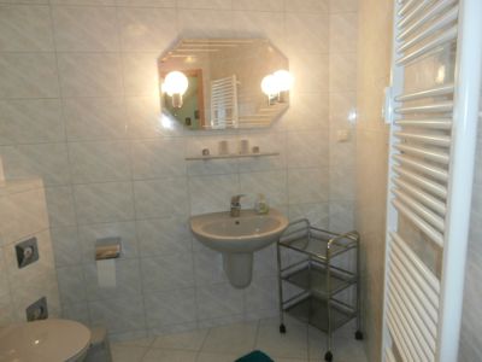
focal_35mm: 24
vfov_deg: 56.8
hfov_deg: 71.6
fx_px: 334
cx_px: 241
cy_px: 181
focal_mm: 4.2
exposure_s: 1/30
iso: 200
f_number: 3
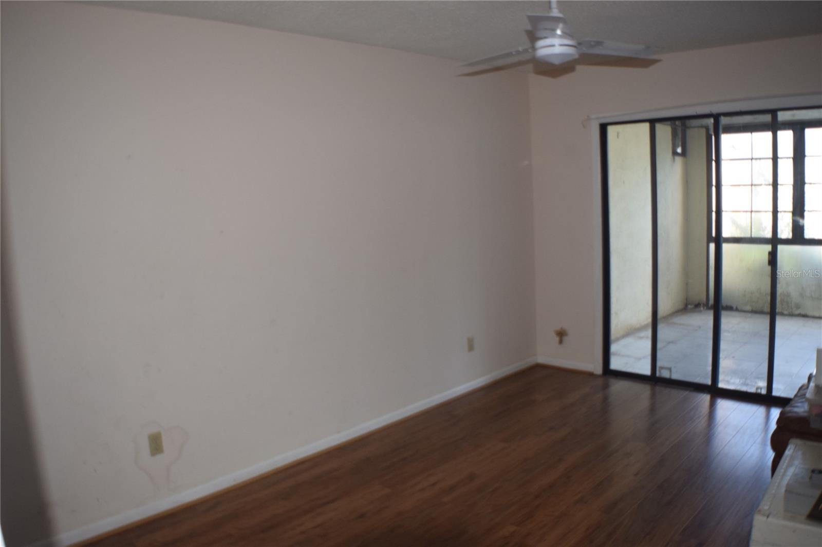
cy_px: 274
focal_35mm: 36
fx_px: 822
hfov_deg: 53.1
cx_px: 411
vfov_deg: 36.9
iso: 800
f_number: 4
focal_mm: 24
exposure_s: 1/60
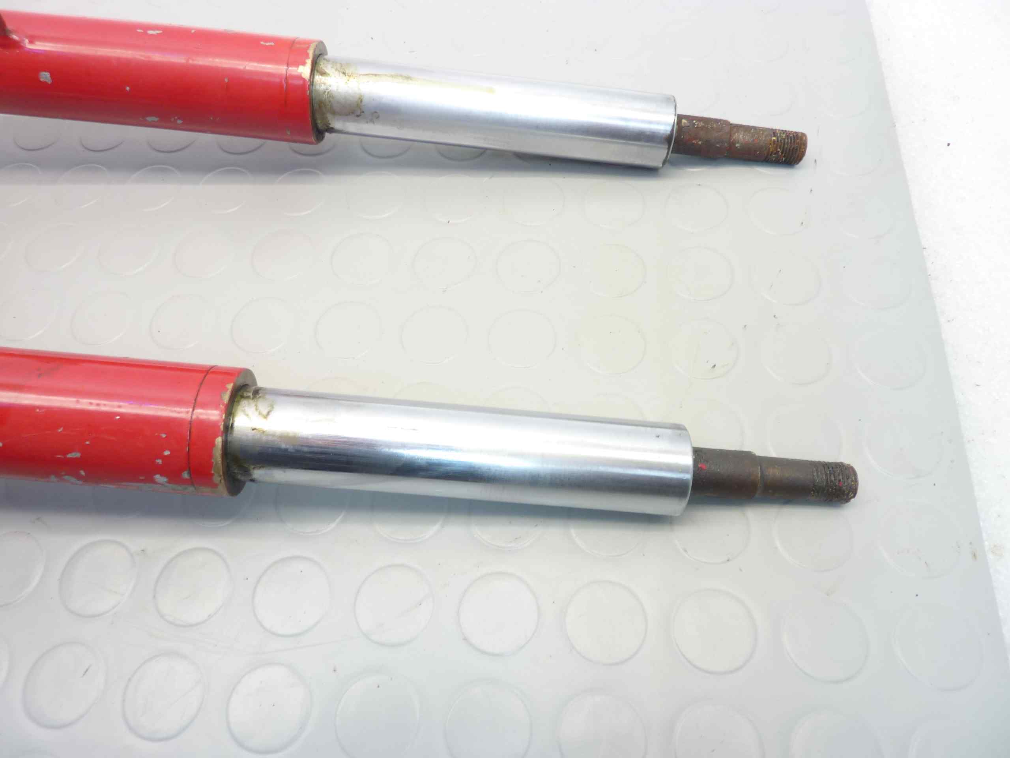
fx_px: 729
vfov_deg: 54.9
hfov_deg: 69.4
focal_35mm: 25
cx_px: 505
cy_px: 379
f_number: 3.3
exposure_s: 1/10
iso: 80
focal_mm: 4.1
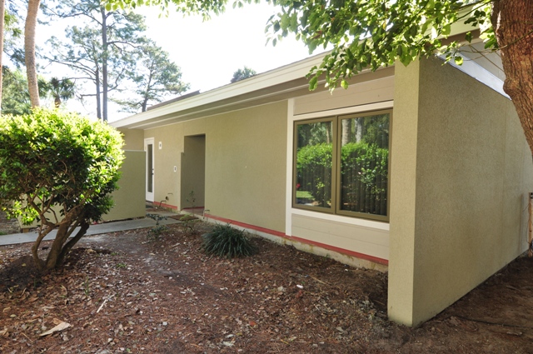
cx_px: 266
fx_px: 311
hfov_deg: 81.3
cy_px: 177
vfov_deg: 59.4
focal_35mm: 21
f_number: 8
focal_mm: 14
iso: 200
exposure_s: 1/80
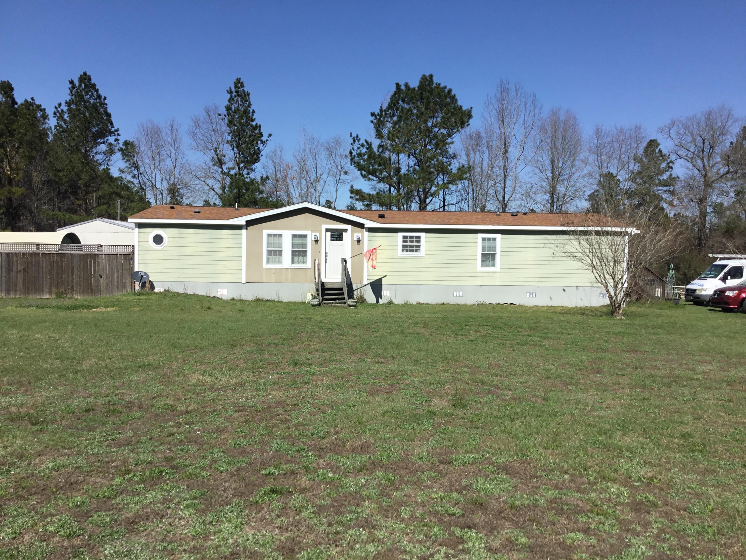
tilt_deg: -1.4
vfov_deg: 45.4
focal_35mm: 31
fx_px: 668
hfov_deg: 58.4
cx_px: 373
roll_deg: -1.1
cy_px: 280
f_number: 2.4
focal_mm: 3.3
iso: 25
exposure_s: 1/2146
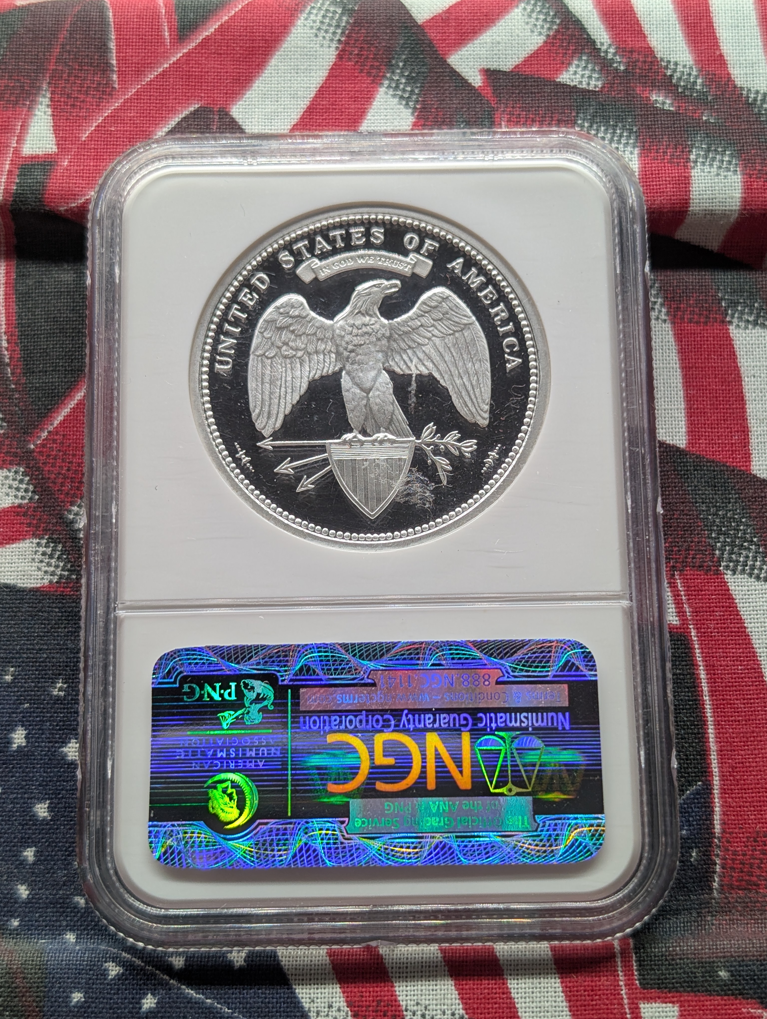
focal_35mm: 49
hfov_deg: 29.7
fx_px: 1444
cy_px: 510
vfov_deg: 38.9
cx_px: 384
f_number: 1.68
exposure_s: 1/70.8
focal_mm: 6.9
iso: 35
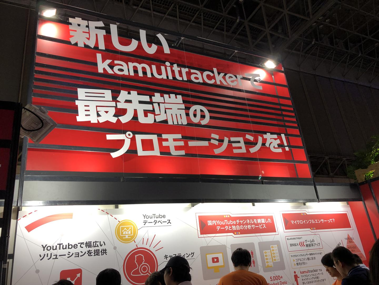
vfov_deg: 49.7
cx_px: 190
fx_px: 307
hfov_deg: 63.4
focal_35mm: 28
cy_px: 142
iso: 32
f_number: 1.8
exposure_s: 1/50
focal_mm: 3.99
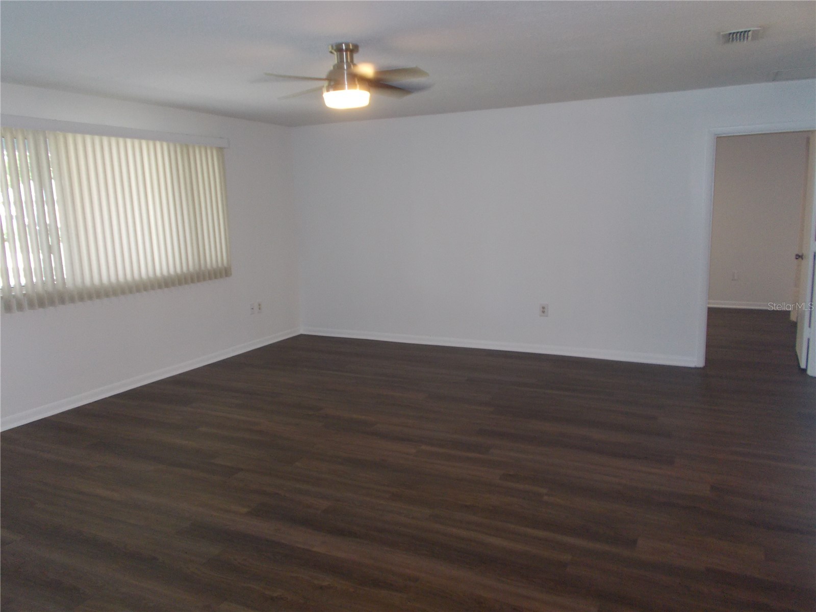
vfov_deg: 53.1
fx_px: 613
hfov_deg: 67.3
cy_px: 306
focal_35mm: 26
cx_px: 408
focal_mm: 4.6
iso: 200
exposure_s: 1/25
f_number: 3.2
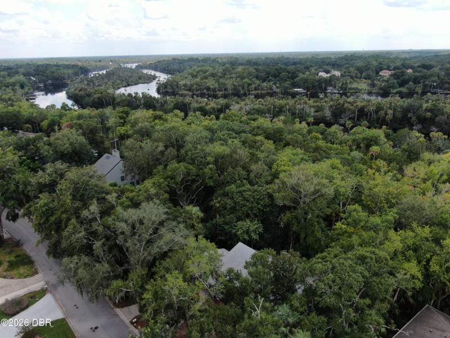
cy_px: 169
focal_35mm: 24
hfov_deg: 71.6
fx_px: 312
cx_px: 225
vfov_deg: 56.8
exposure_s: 1/800
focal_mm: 4.39
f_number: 2.8
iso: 100
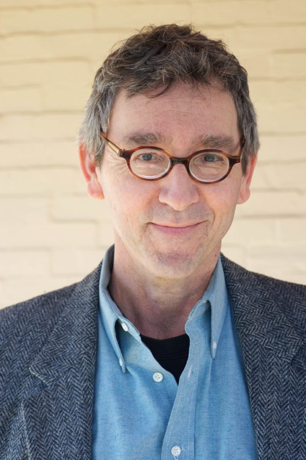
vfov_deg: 23.9
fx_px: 1086
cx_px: 153
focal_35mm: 85
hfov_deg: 16.0
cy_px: 230
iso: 640
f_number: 6.3
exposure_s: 1/160
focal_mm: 85
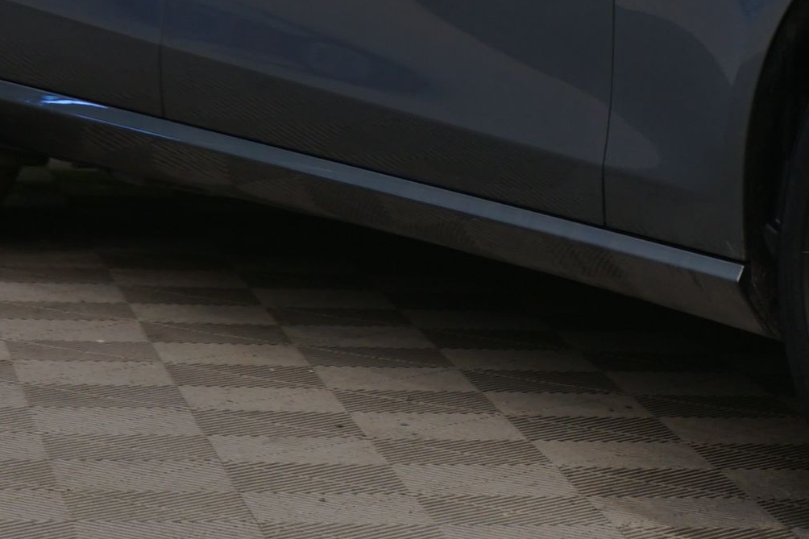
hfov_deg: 10.1
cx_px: 991
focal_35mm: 200
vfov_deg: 6.8
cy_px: -177
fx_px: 4493
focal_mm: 51
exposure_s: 1/10
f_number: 4.5
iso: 400
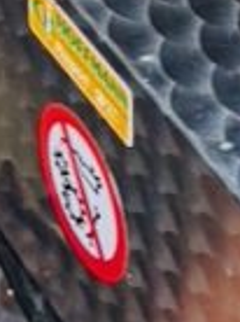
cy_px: -740
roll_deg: -2.4
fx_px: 1790
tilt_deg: -24.1
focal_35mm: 193
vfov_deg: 8.2
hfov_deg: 7.5
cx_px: 396
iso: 40
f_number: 1.6
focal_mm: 5.96
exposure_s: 1/121
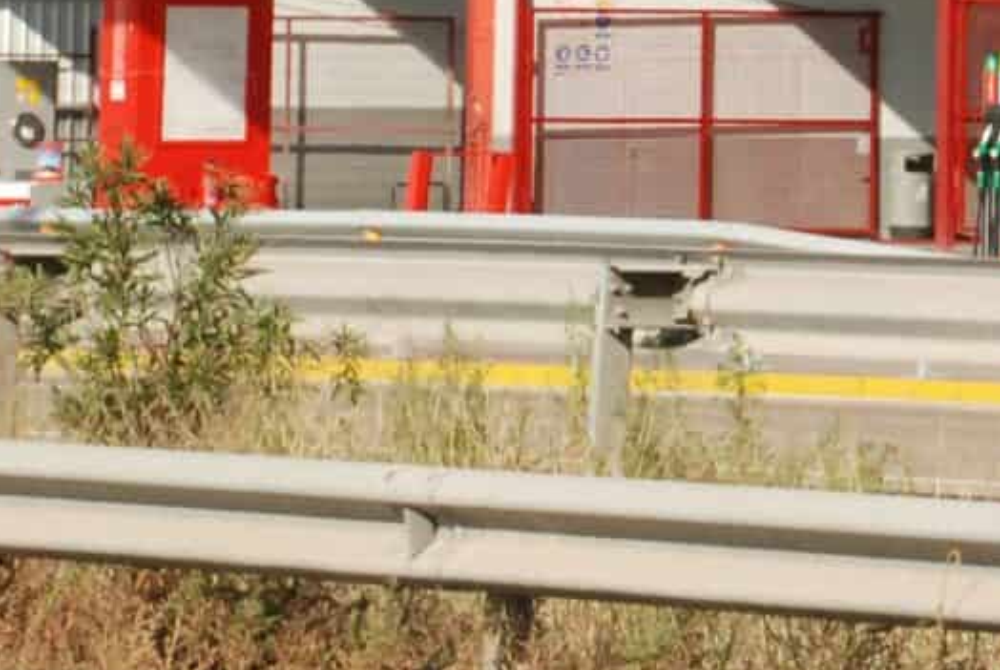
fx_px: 11822
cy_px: -849
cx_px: 1389
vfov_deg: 3.2
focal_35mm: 425
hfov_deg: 4.8
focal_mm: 58
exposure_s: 1/1000
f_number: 8
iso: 640
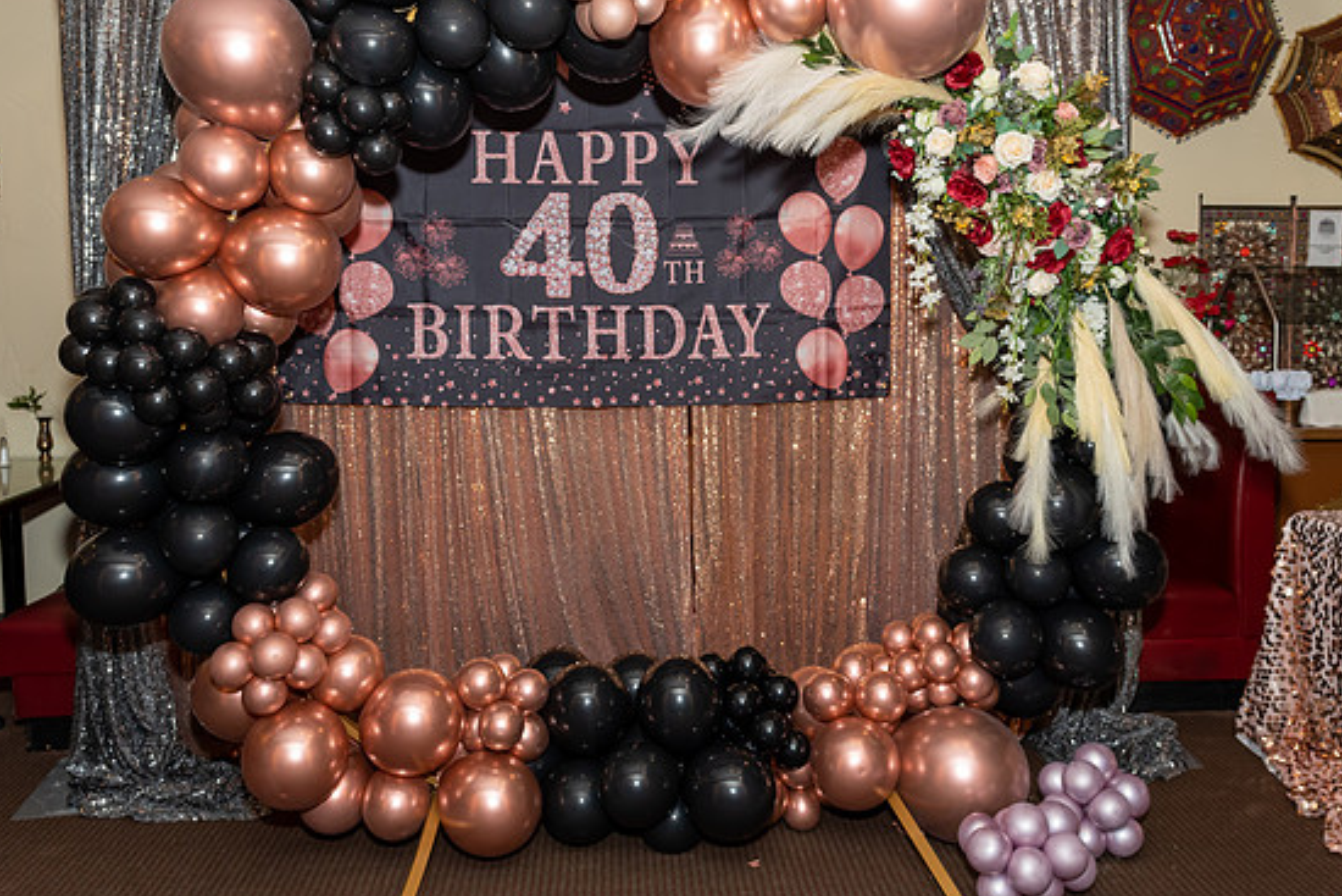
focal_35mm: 32
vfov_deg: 41.0
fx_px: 1193
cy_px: 367
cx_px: 723
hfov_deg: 58.6
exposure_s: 1/250
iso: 400
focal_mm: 17
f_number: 5.6
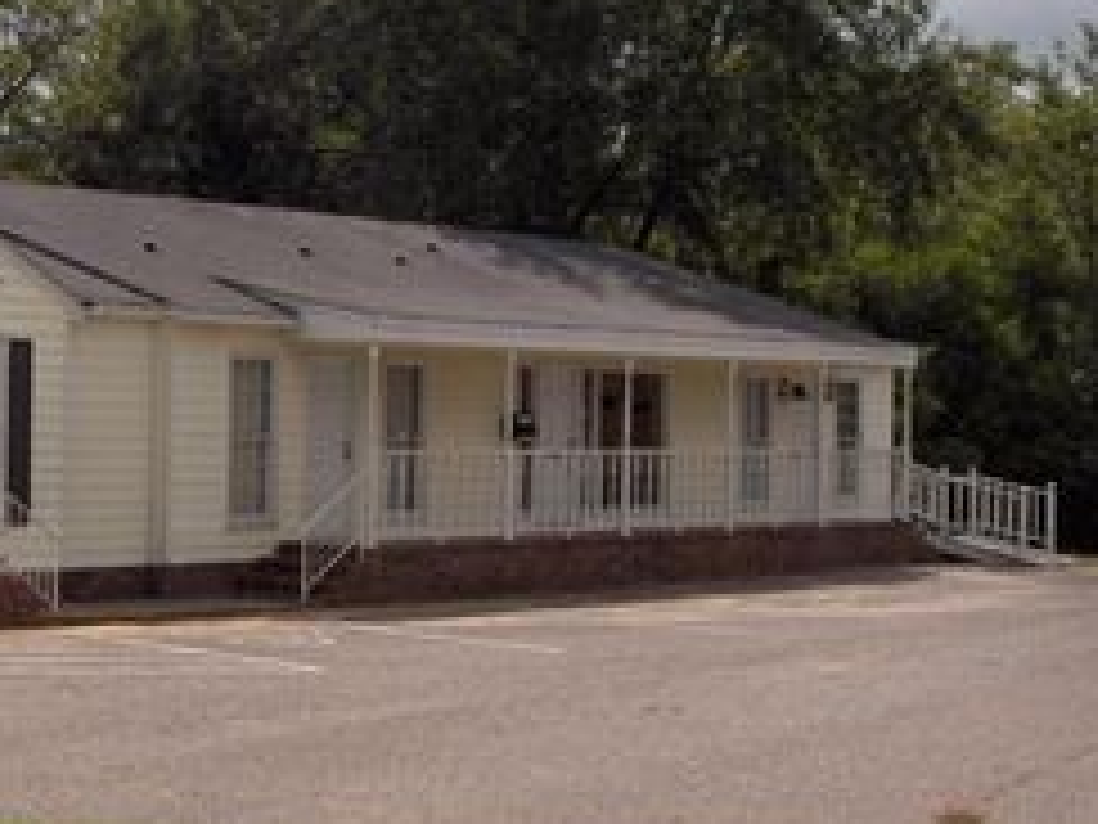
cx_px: 144
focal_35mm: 80
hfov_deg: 23.9
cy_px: 340
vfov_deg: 18.4
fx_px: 2538
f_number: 4.8
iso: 100
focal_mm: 8
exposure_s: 1/1333
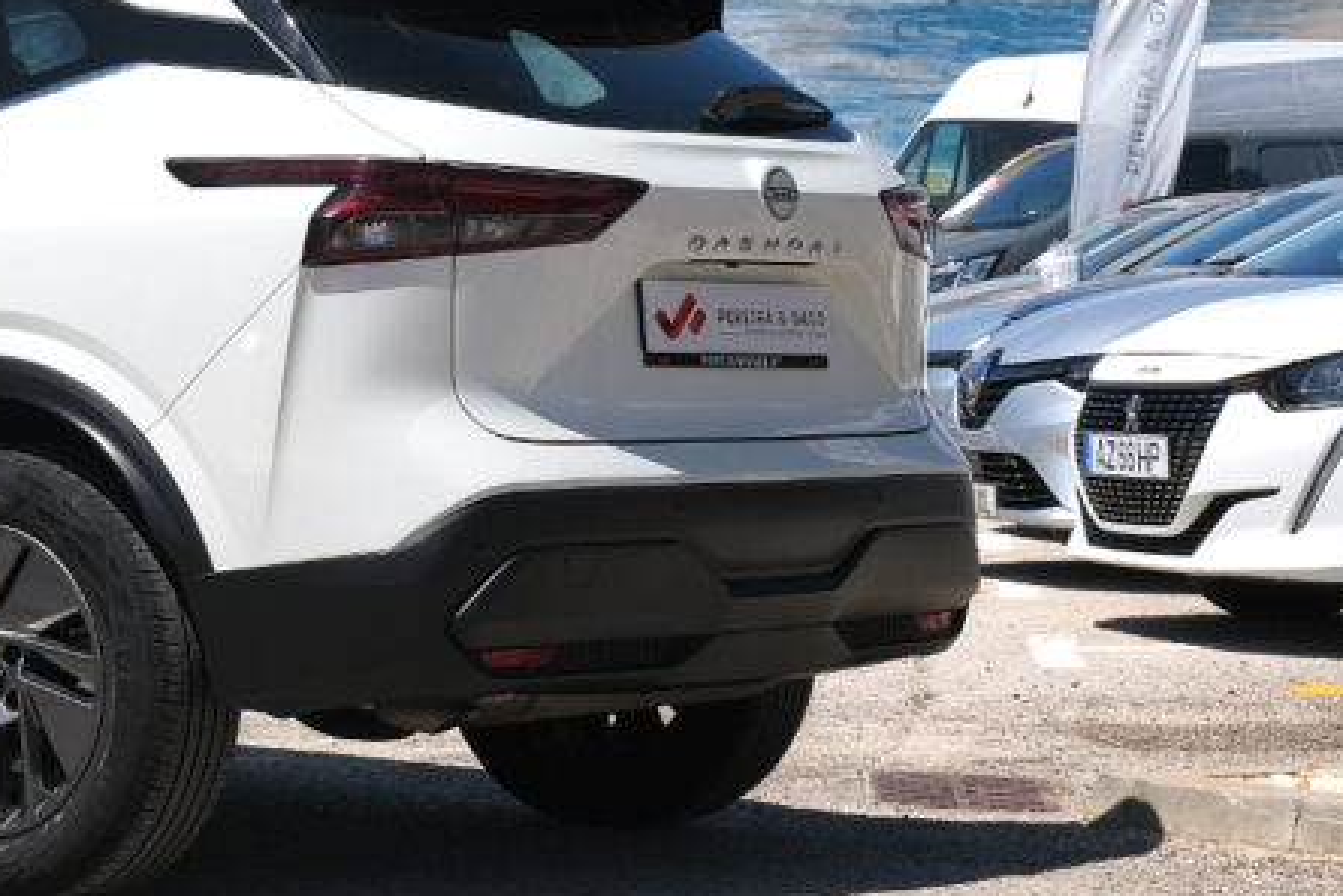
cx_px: -88
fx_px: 4552
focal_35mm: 122
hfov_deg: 16.3
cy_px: 388
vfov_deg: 11.2
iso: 160
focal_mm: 35.3
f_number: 9
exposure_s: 1/640
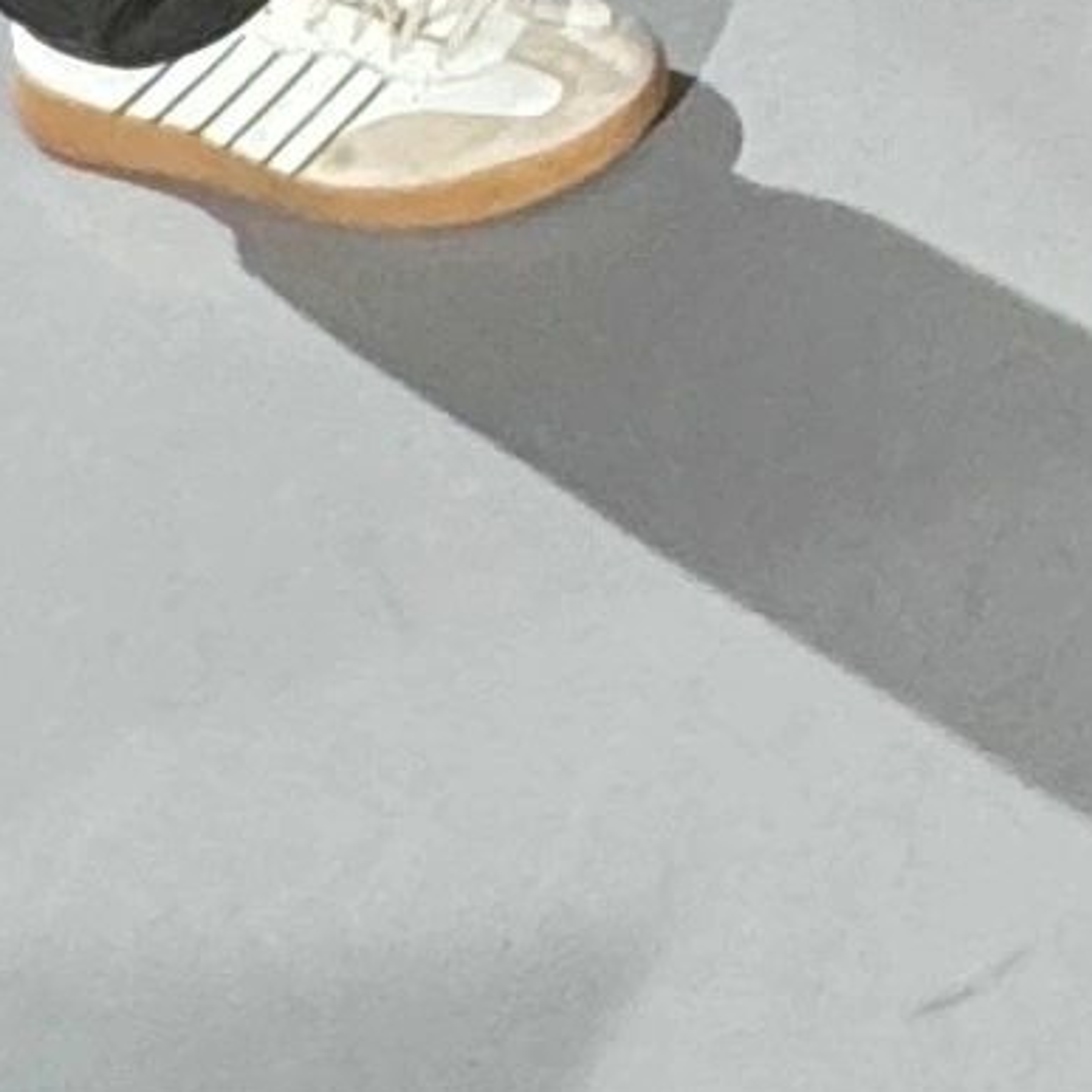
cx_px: 2480
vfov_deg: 9.8
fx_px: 4604
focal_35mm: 129
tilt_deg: -20.8
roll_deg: -1.8
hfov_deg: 11.5
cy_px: -2322
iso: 250
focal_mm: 2.22
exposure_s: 1/60
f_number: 2.2
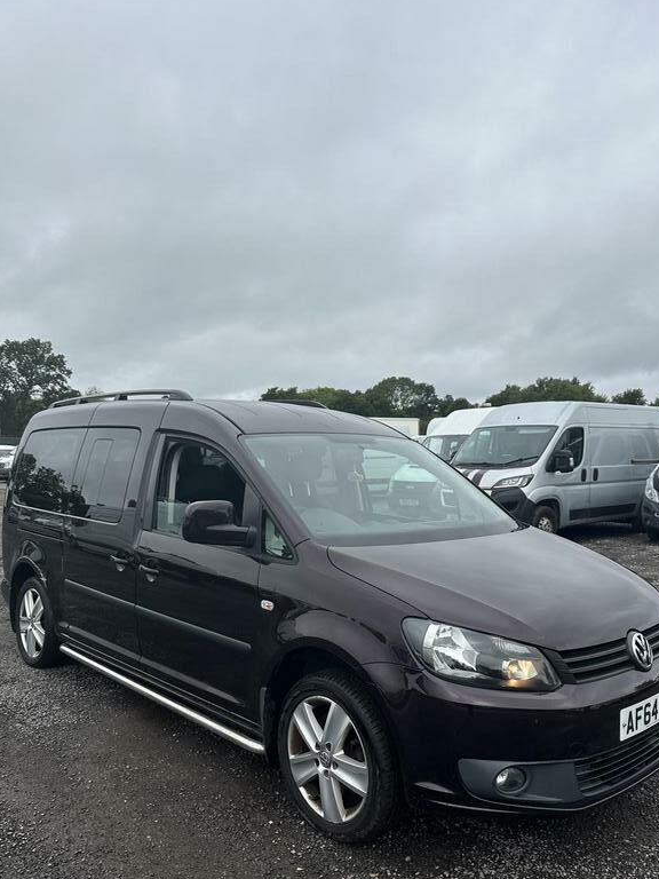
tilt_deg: -7.0
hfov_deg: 49.7
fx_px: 711
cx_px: 344
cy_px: 507
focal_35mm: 28
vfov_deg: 63.1
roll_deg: +0.7
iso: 80
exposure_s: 1/3058
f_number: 1.78
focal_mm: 6.86
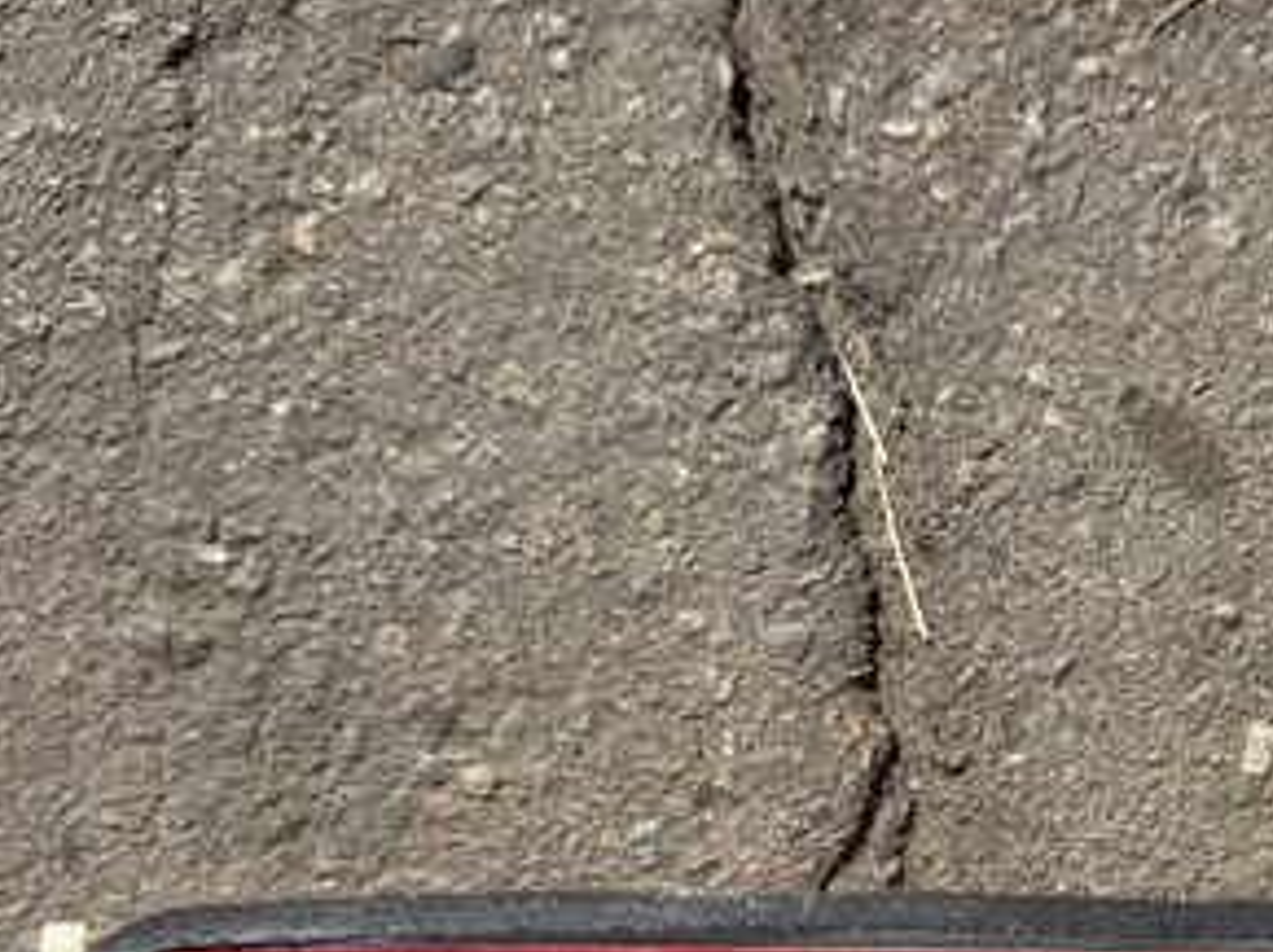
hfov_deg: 34.1
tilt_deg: -84.9
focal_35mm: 53
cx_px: 1154
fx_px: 1947
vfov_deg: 26.6
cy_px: 855
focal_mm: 6.76
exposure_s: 1/3597
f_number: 1.78
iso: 80
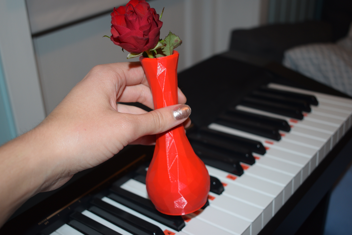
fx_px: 425
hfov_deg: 45.0
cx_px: 176
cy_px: 118
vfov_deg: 30.8
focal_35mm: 44
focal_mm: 29
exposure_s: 1/60
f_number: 4.2
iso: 360
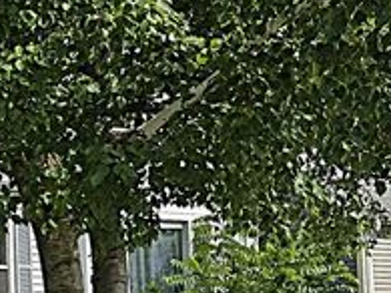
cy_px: 313
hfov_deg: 12.5
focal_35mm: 121
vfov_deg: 12.1
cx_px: -571
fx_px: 1366
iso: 12
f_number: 1.7
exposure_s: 1/593
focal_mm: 6.3
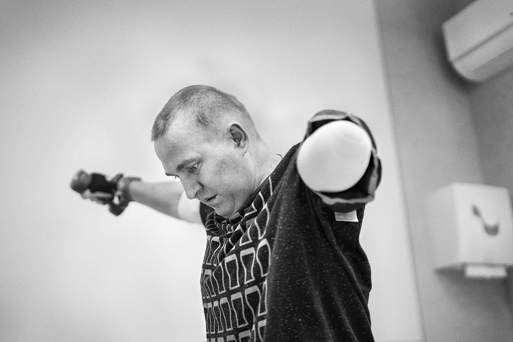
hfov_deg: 39.6
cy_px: 171
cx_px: 256
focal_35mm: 50
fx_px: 712
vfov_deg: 27.0
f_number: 1.2
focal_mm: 50
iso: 3200
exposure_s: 1/5000
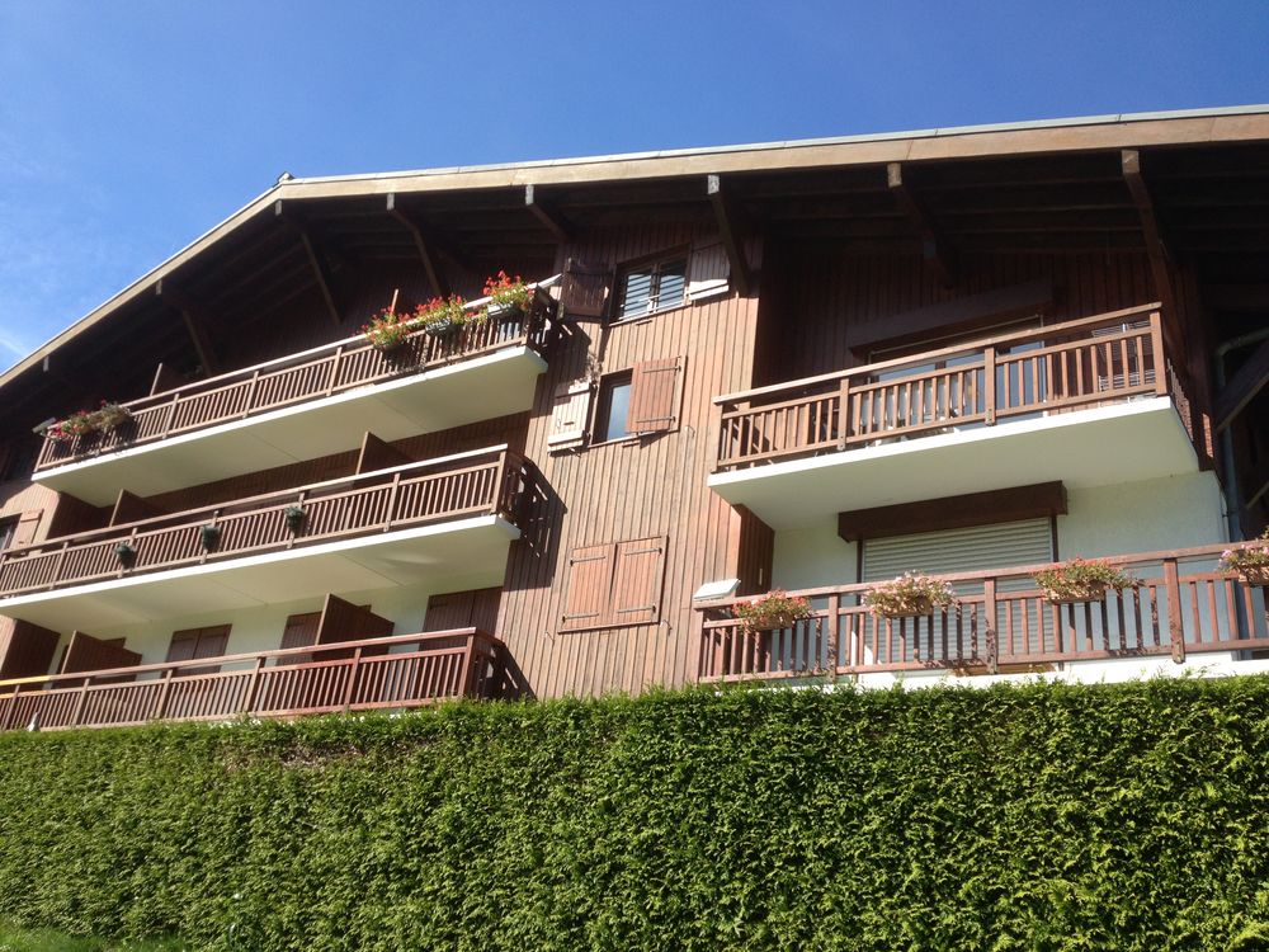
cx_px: 634
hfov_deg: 52.6
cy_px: 476
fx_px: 1283
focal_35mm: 35
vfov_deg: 40.7
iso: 50
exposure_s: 1/736
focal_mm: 4.28
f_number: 2.4
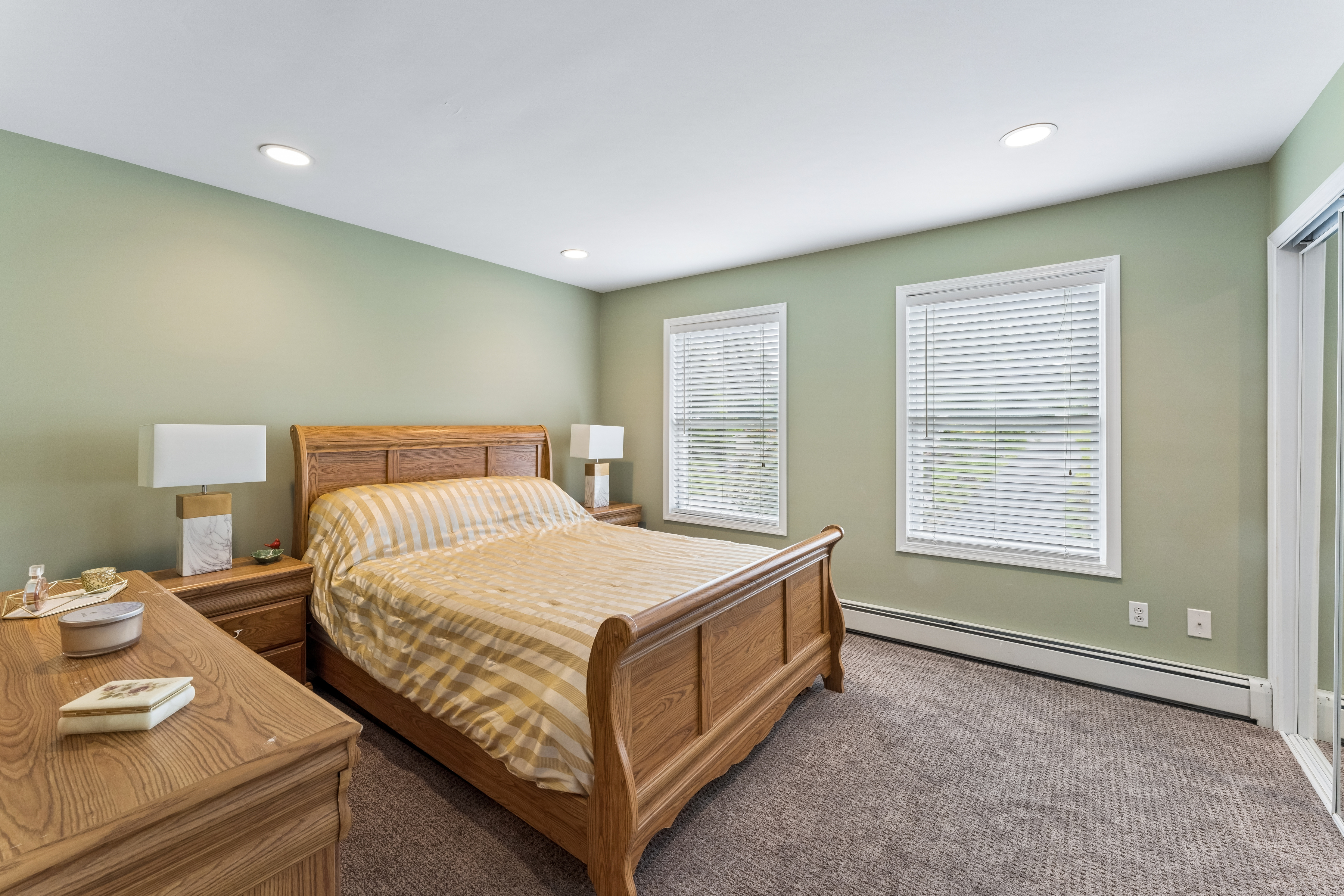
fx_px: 545
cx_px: 672
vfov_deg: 78.8
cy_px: 448
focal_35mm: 15
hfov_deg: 101.9
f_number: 13
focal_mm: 14.6
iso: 400
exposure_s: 1/13
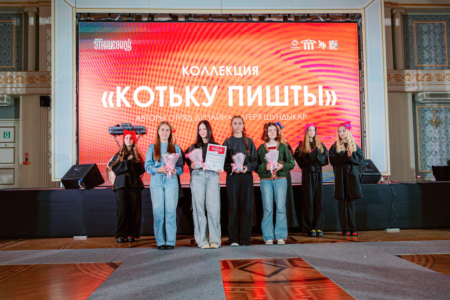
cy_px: 150
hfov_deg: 53.2
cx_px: 225
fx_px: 450
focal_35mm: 36
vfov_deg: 36.8
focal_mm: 36
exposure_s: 1/200
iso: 2500
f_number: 4
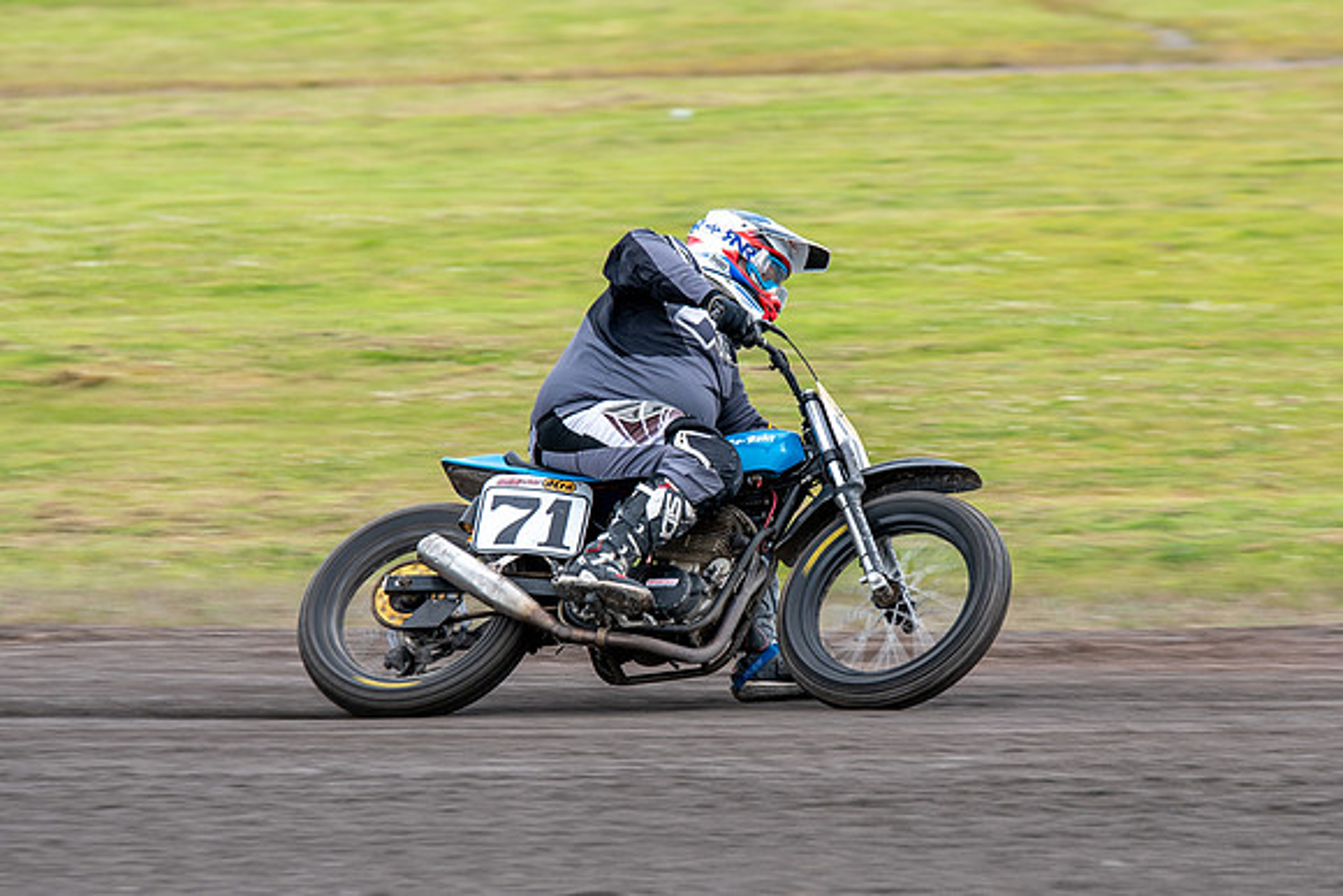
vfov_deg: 4.1
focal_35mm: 338
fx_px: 12616
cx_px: 785
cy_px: 451
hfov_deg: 6.1
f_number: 5
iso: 125
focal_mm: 200
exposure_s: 1/250
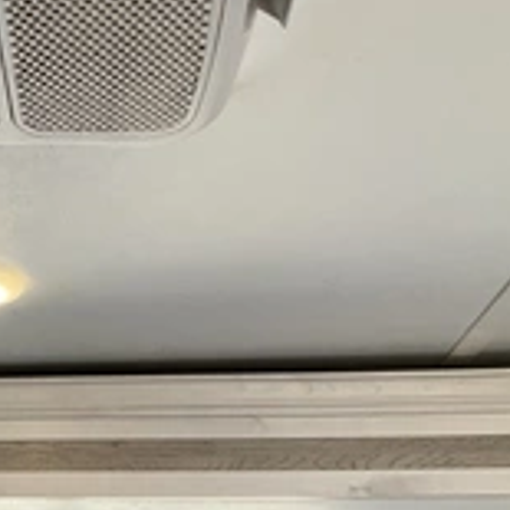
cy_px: 125
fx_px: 1100
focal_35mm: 66
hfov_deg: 24.6
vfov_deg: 25.8
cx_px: -33
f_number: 1.8
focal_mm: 3
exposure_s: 1/122
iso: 40
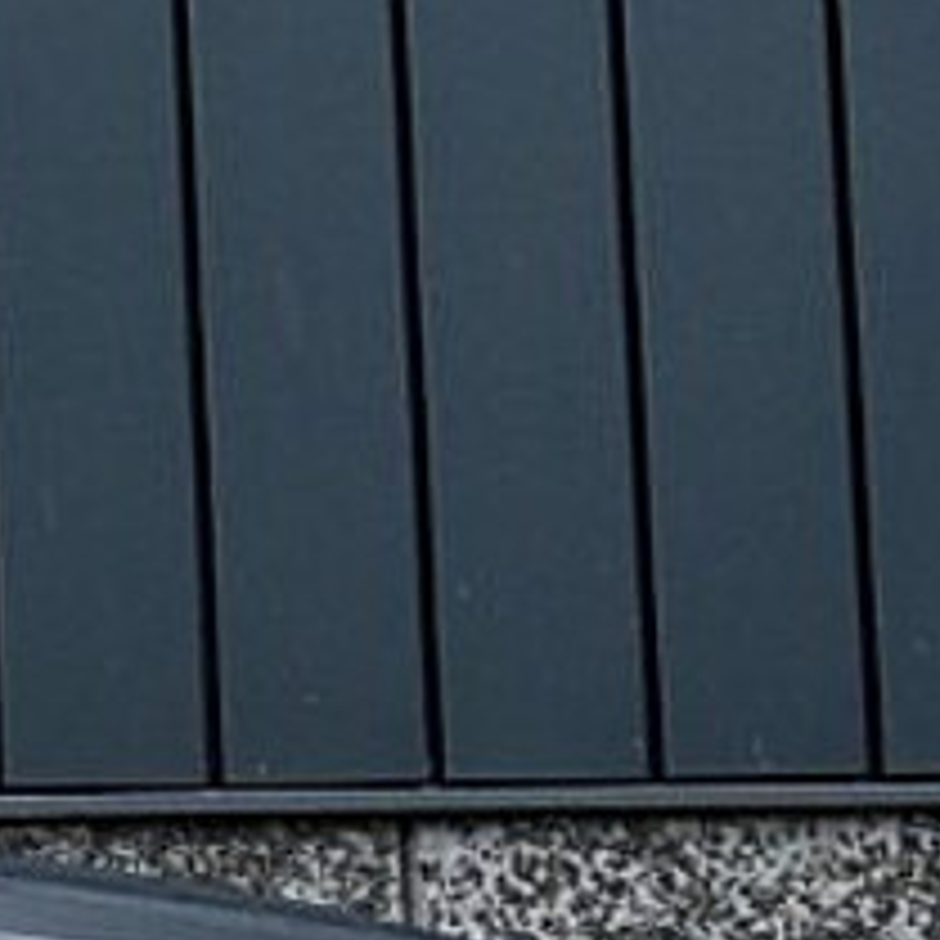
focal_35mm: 188
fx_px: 5776
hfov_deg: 8.0
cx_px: -1893
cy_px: 742
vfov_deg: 9.3
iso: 400
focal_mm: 22
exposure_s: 1/160
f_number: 9
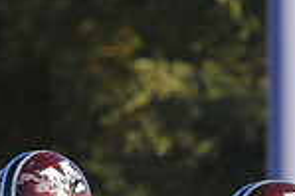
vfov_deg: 0.9
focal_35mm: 1516
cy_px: 375
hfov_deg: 1.4
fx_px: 12409
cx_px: 265
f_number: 6.3
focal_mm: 260
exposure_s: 1/640
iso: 320
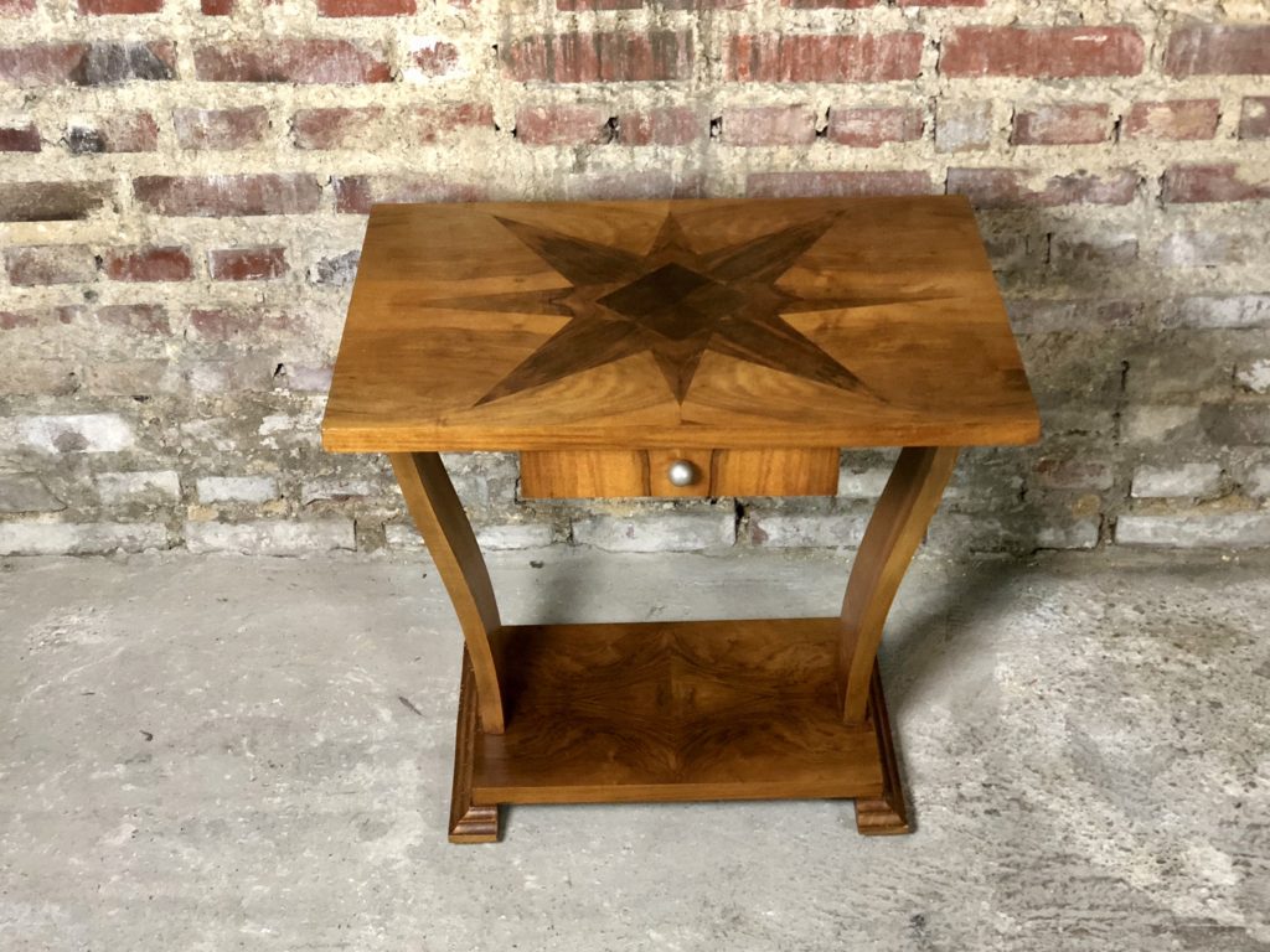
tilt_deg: -35.3
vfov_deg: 28.0
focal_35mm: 52
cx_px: 635
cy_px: 476
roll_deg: +3.1
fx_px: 1908
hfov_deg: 36.8
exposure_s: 1/17
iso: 160
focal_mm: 6
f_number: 2.4
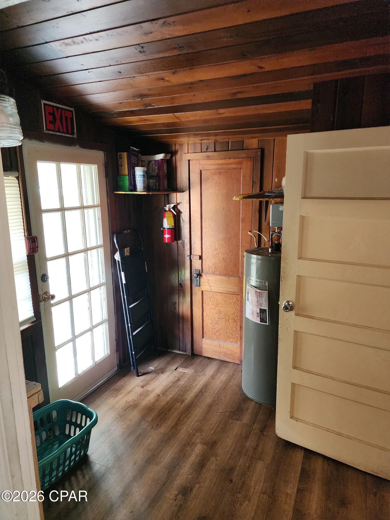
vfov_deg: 73.9
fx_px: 346
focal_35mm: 23
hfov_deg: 58.9
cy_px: 260
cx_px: 195
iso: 800
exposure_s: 1/120
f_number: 1.8
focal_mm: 6.4
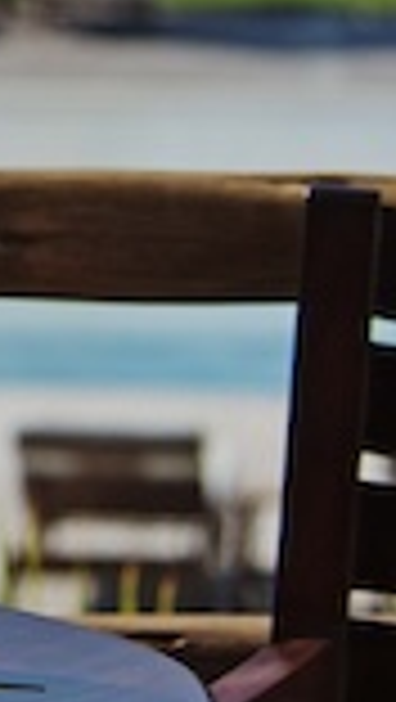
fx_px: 8494
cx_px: -711
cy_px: -34
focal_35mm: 456
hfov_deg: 2.6
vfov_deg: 4.7
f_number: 5.6
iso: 200
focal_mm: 85
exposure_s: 1/2500
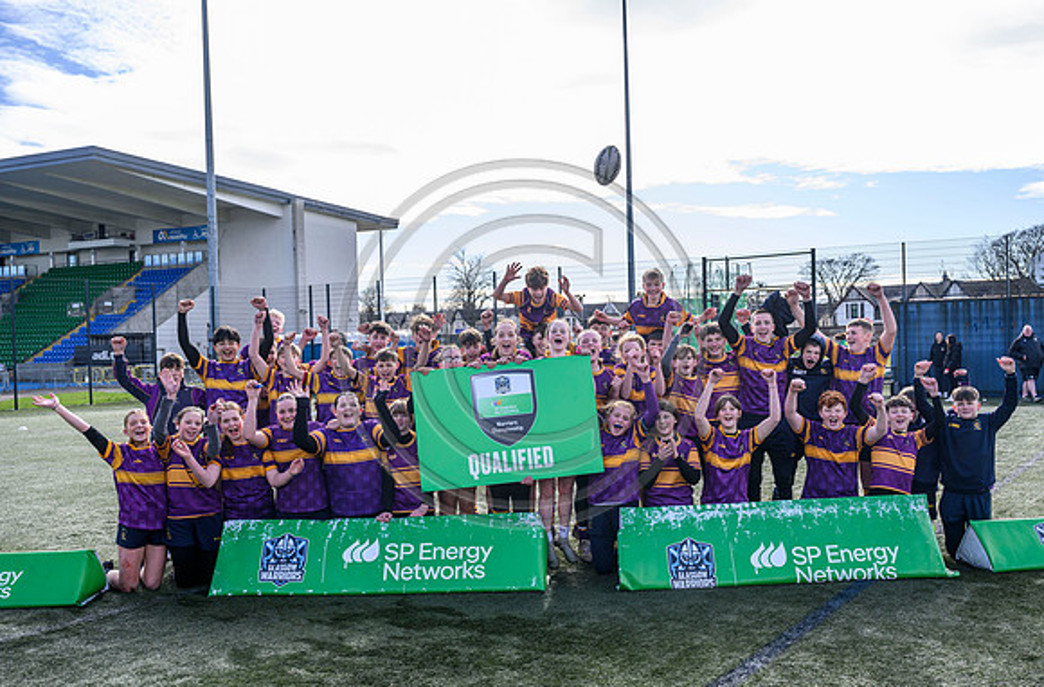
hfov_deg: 53.6
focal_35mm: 36
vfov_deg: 36.8
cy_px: 370
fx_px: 1033
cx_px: 555
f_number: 5
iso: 200
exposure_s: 1/640
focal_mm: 33.5
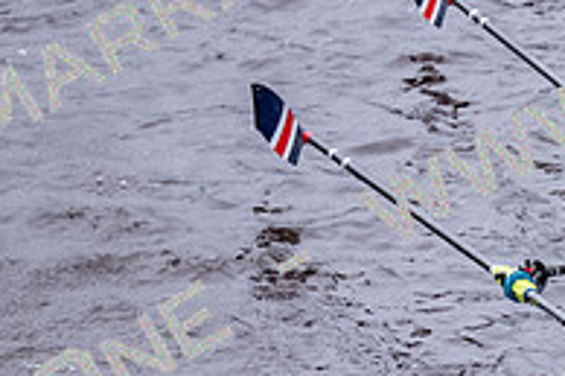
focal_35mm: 896
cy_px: 248
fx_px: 14050
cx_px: 716
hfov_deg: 2.3
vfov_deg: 1.5
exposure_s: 1/2000
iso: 2800
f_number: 2.8
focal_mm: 200
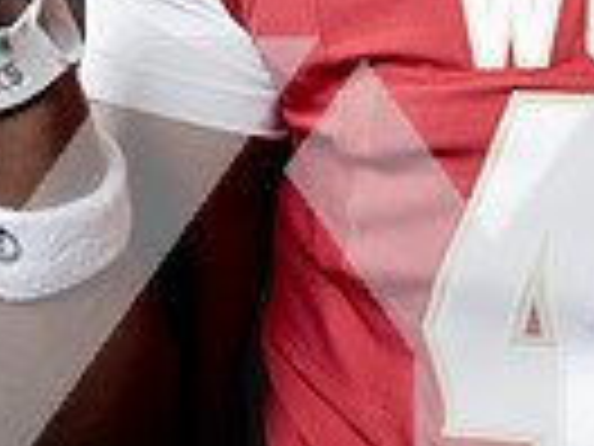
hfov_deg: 9.9
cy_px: -268
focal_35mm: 198
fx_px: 3398
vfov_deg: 7.3
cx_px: 693
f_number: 5.6
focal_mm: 47
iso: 640
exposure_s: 1/250
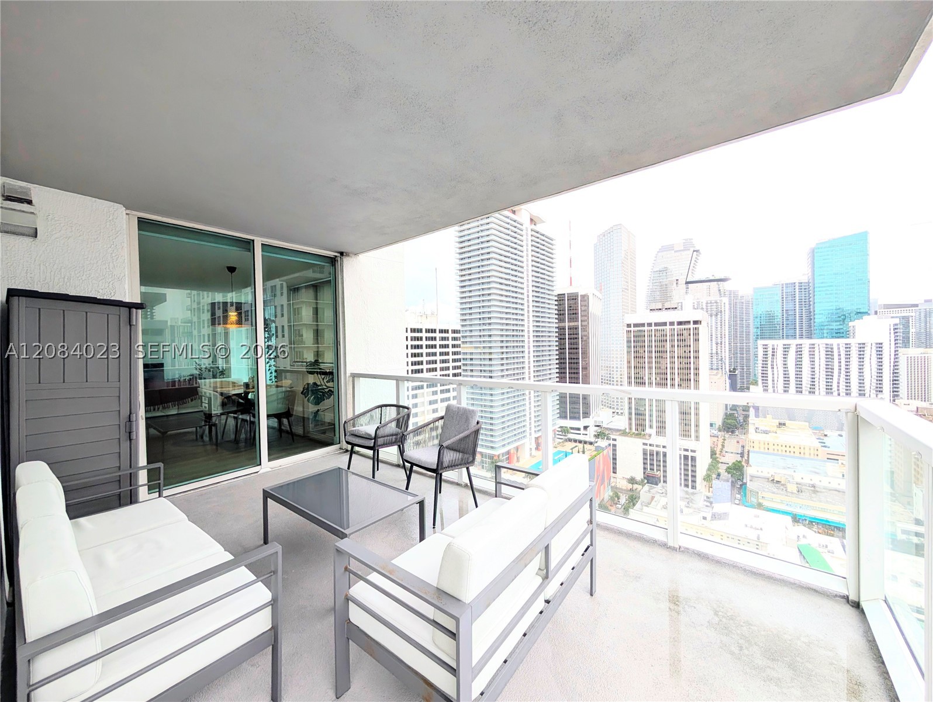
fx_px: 324
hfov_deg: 110.5
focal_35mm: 12
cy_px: 351
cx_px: 466
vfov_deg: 94.6
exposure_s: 1/433
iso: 52
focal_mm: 2.02
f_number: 1.7
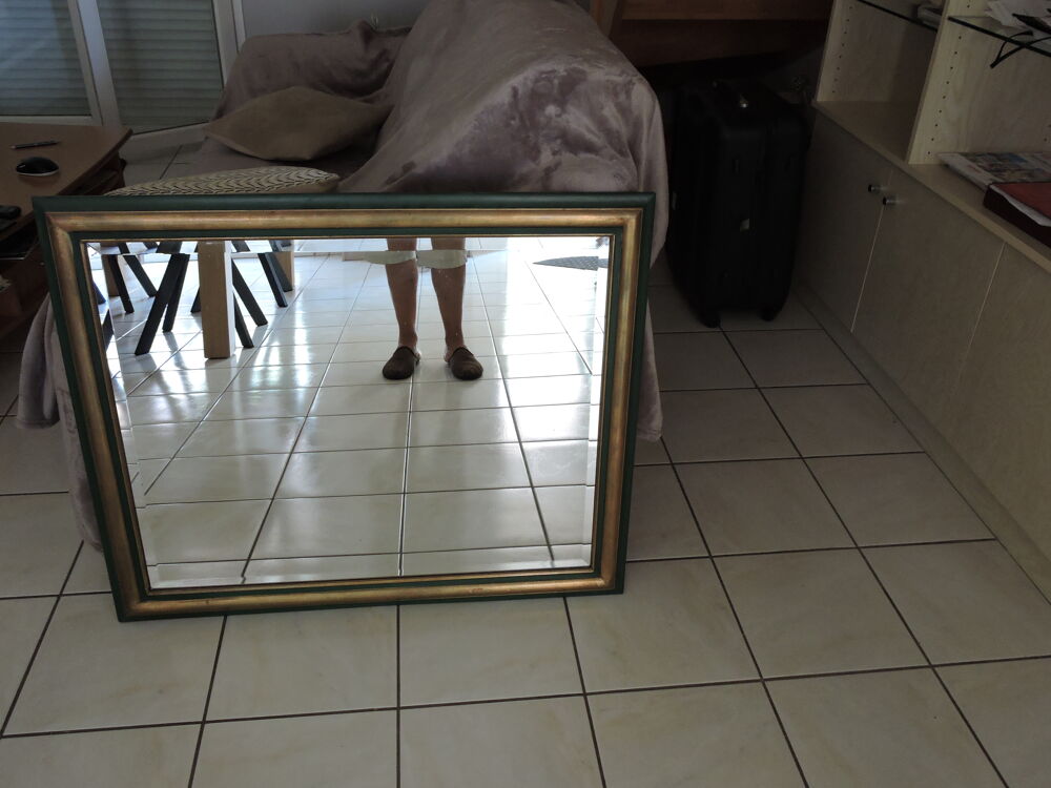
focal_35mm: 30
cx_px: 526
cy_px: 394
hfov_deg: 60.0
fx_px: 911
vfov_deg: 46.8
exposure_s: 1/8
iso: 400
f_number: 3.5
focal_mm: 5.4
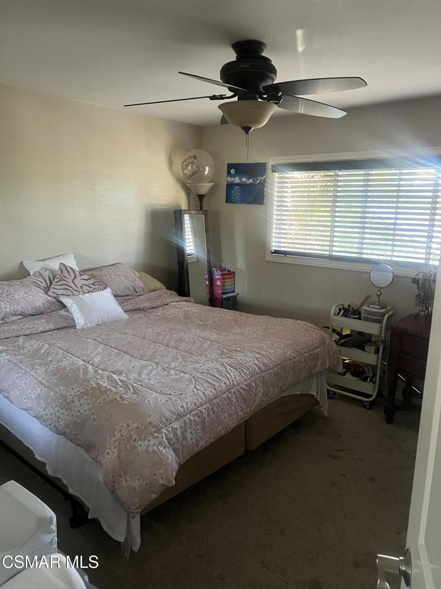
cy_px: 294
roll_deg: -0.3
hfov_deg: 53.1
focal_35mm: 26
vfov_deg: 67.3
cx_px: 220
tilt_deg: -9.6
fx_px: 442
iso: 500
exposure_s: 1/47
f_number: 1.5
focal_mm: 5.7
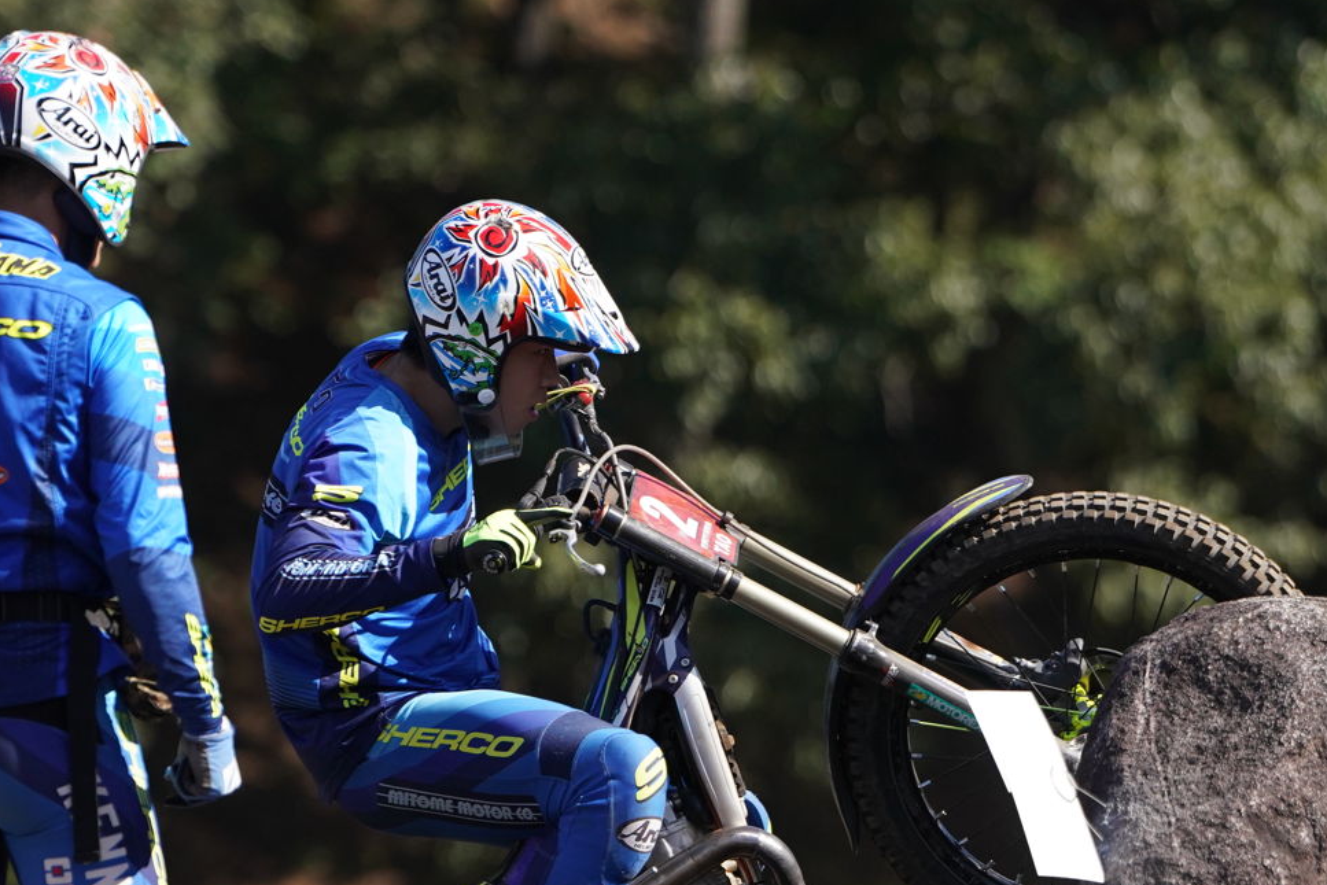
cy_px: 598
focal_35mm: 352
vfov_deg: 3.9
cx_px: 600
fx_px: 12976
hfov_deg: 5.9
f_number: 3.2
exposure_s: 1/10000
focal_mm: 173
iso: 1000
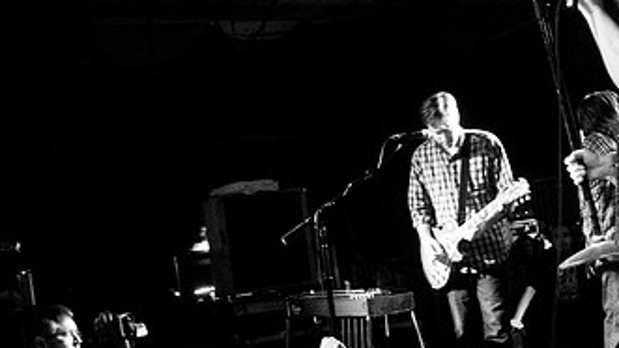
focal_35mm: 55
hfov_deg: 36.6
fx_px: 903
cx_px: 490
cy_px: 214
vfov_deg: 21.8
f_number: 2.8
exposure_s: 1/40
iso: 1250
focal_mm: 20
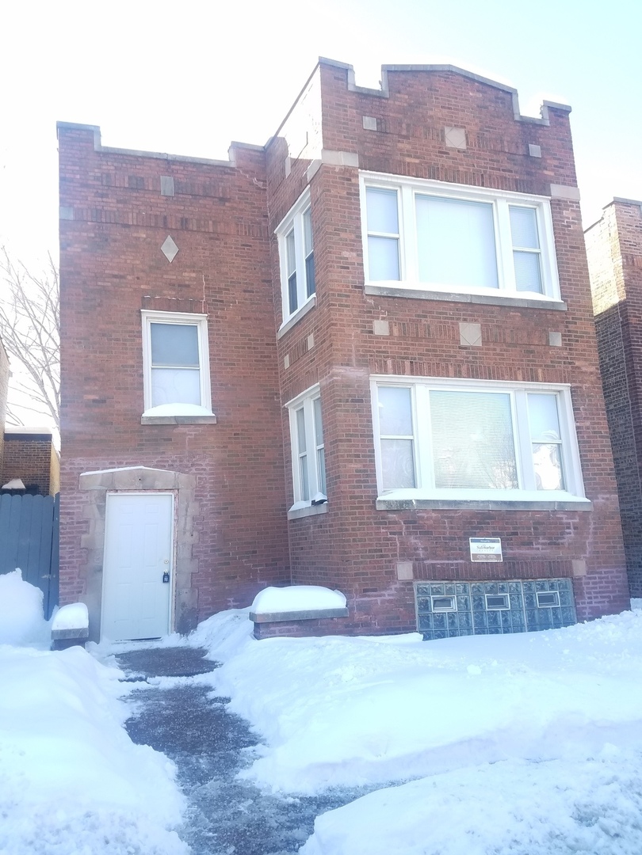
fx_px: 643
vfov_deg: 67.3
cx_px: 321
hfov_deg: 53.1
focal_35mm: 26
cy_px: 428
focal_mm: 4.2
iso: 50
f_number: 1.7
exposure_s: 1/338
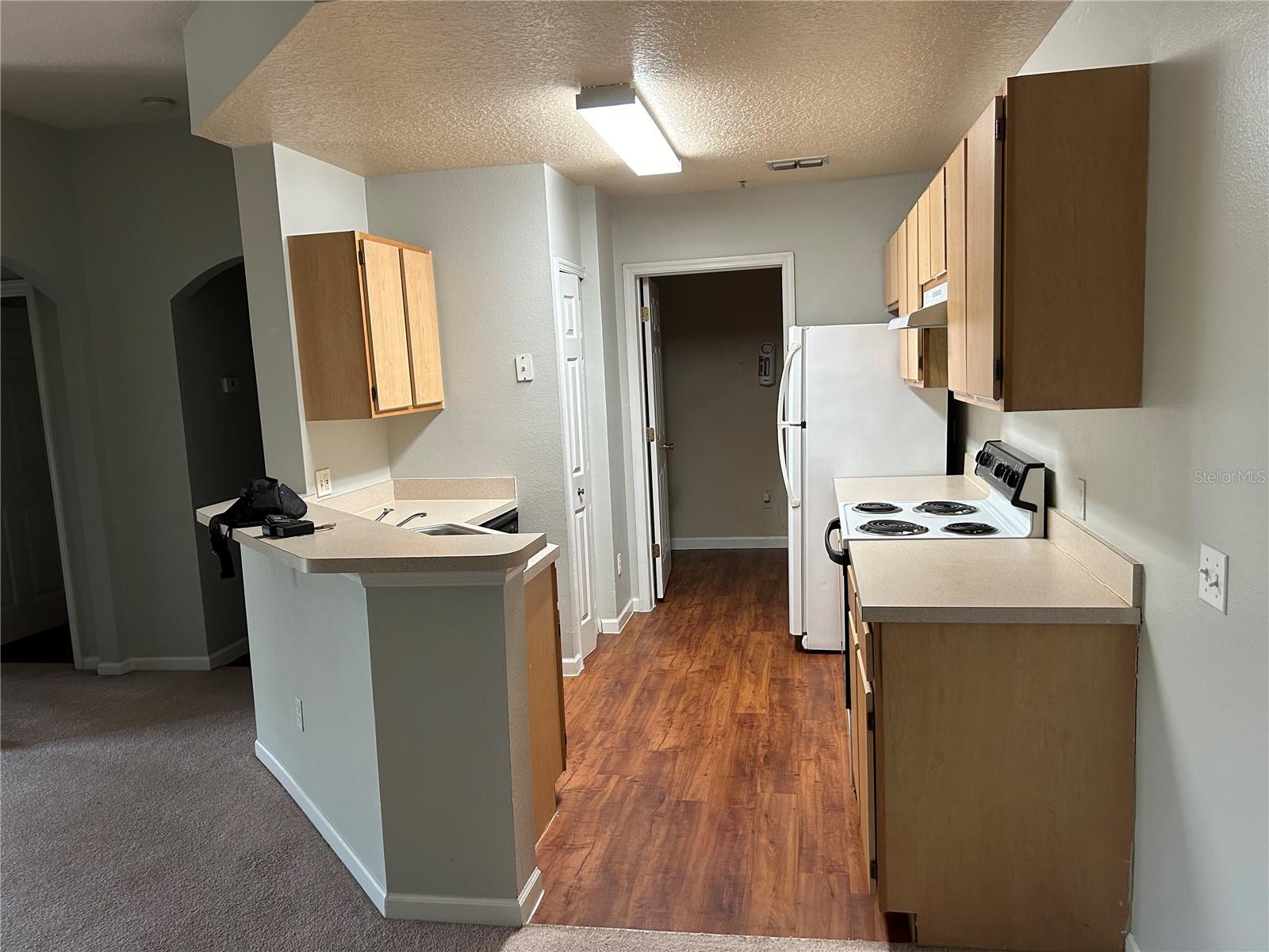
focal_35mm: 26
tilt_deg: -7.5
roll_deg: +3.1
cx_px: 634
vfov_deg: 53.1
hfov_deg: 67.3
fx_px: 953
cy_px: 476
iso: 160
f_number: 1.5
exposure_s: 1/60
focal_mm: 5.7
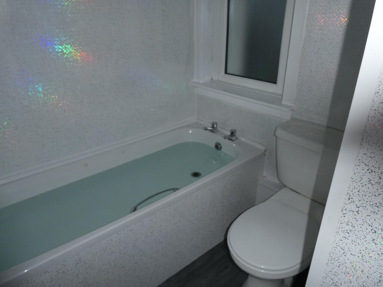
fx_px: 266
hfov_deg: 71.6
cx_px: 192
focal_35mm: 24
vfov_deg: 56.8
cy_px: 144
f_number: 3.3
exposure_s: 1/60
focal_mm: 4.3
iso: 160
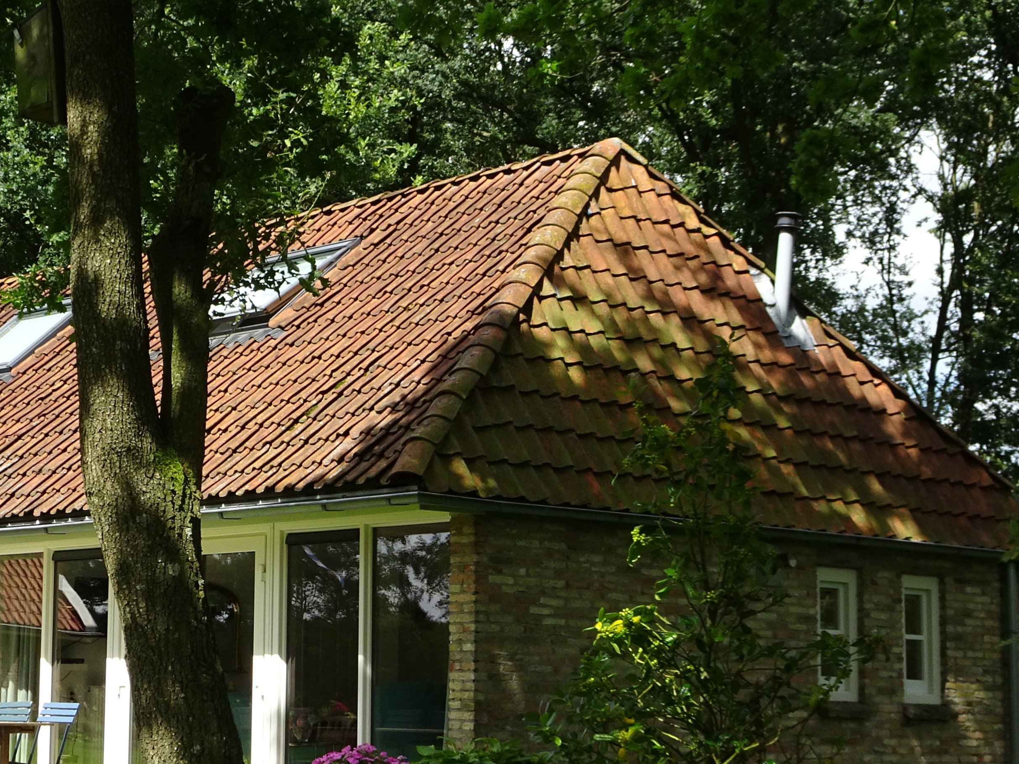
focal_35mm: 68
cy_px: 480
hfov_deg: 28.3
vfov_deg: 21.6
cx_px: 311
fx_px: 2002
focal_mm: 6.56
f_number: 4
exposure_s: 1/320
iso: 80
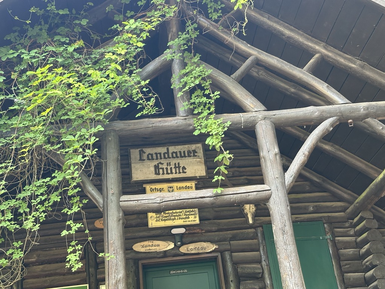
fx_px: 534
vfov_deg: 30.3
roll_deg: +7.9
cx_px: 192
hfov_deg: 39.7
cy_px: 144
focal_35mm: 48
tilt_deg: +26.7
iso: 160
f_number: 1.78
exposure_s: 1/60
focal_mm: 6.86
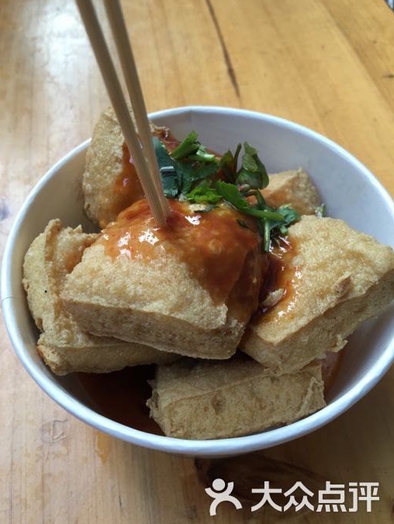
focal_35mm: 30
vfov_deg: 60.0
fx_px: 455
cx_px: 196
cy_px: 266
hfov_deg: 46.8
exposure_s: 1/100
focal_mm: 4.15
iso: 32
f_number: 2.2
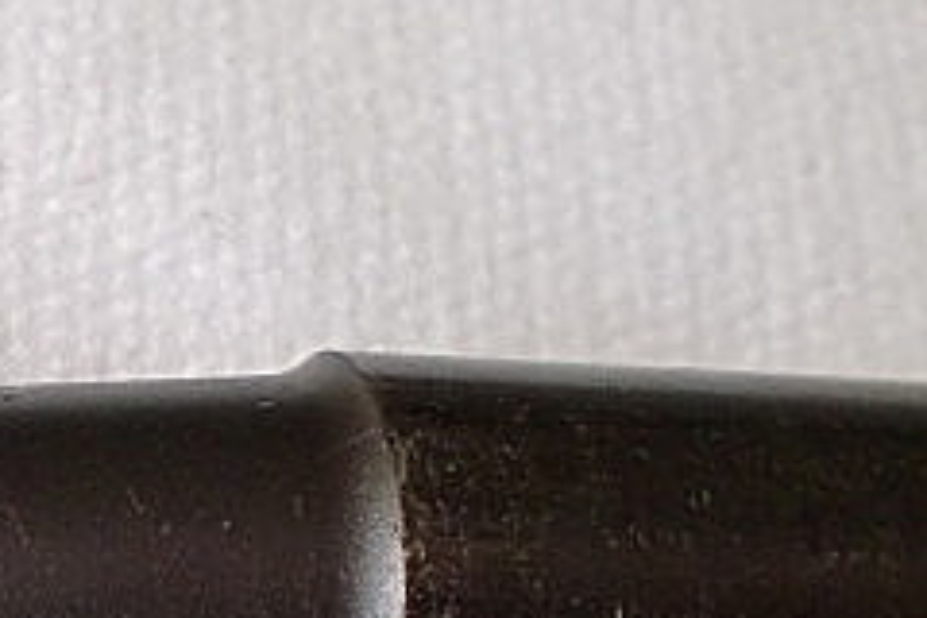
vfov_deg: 13.8
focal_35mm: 97
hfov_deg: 19.4
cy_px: 676
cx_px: -274
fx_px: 2498
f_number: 3.1
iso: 160
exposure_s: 1/60
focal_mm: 6.3
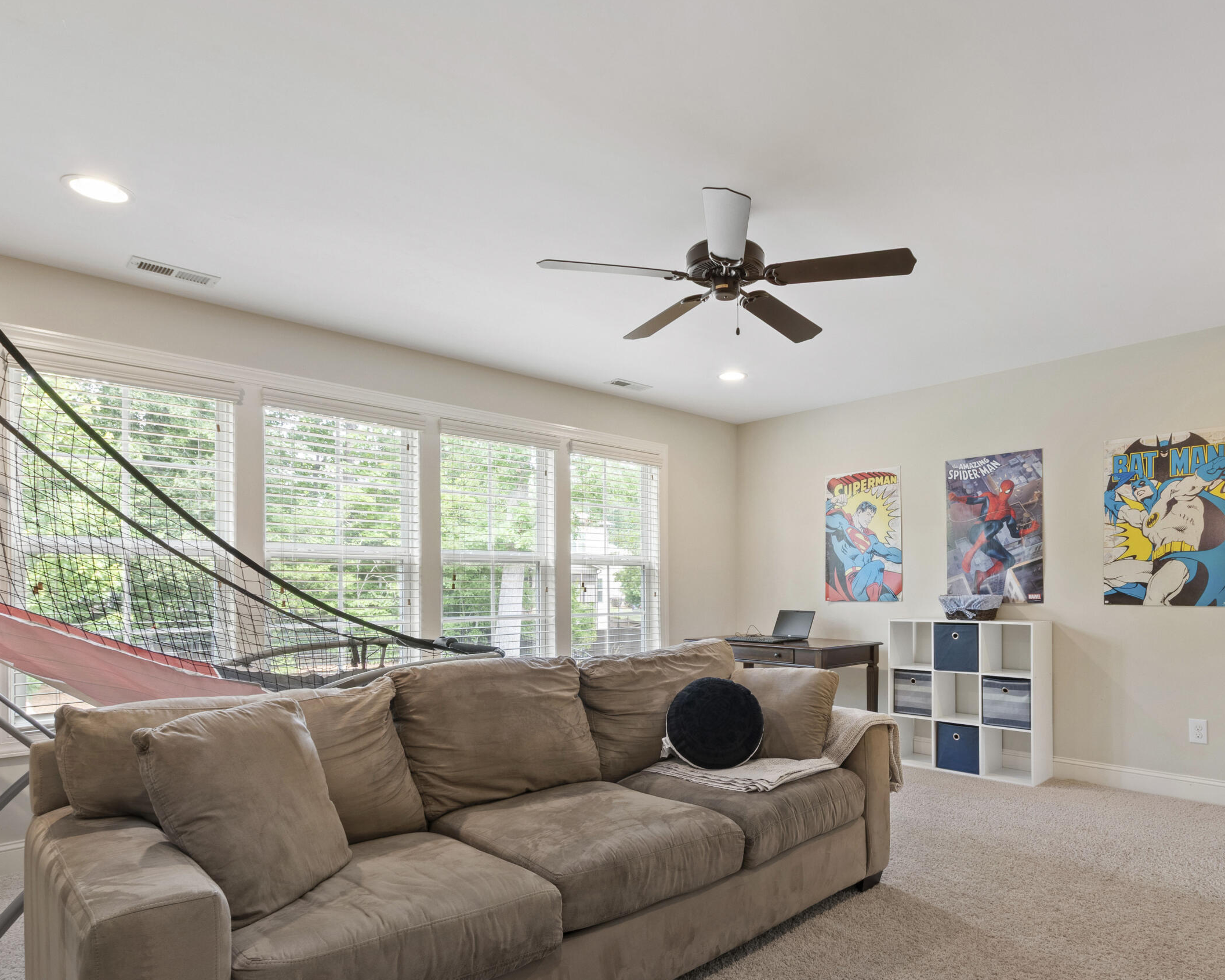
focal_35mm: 20
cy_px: 574
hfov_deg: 79.7
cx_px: 719
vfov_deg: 67.6
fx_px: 725
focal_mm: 10
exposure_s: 2
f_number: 9
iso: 100
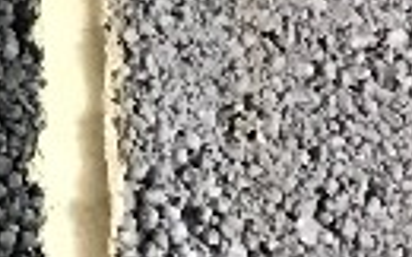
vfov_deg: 4.3
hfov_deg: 6.8
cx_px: -900
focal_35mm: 274
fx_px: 3074
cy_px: -923
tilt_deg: +8.9
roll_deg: +0.9
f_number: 1.8
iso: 100
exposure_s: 1/17
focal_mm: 3.99
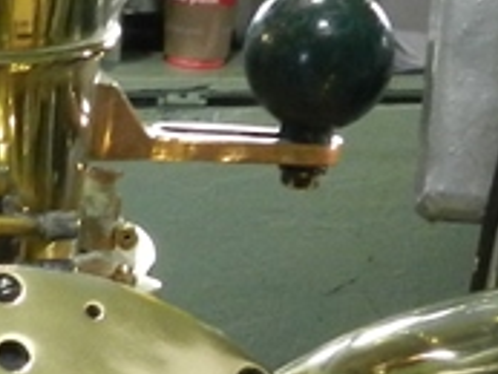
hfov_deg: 14.4
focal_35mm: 136
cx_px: 78
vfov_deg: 10.8
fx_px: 1958
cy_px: 409
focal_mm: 4
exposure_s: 1/15
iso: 400
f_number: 3.4
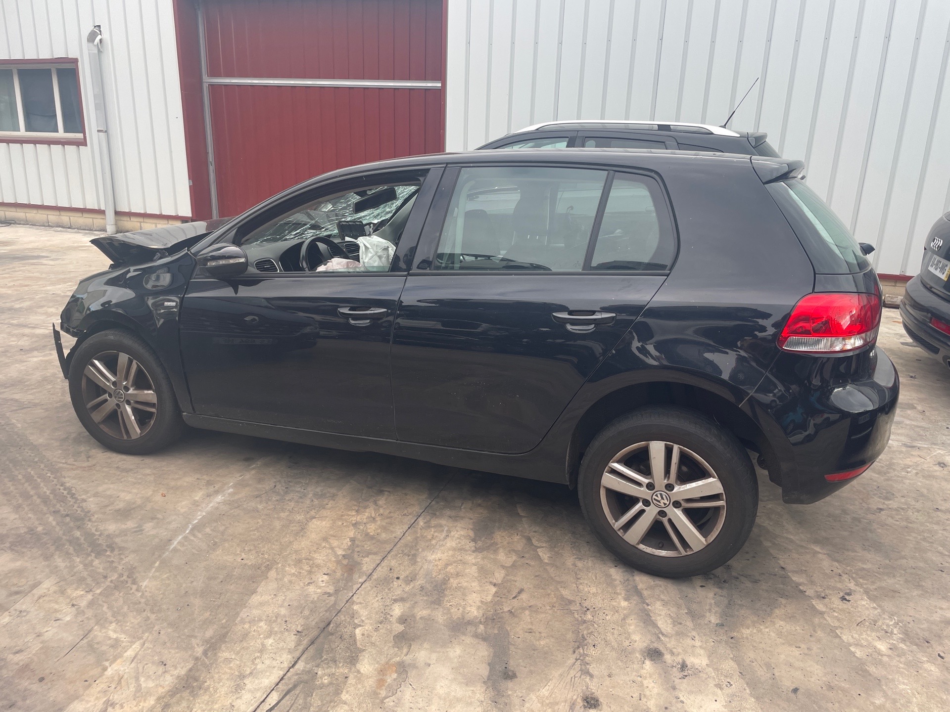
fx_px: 714
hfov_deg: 67.3
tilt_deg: -14.9
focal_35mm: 26
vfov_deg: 53.1
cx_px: 475
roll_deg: -1.8
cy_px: 356
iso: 32
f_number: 1.6
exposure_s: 1/373
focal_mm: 4.2
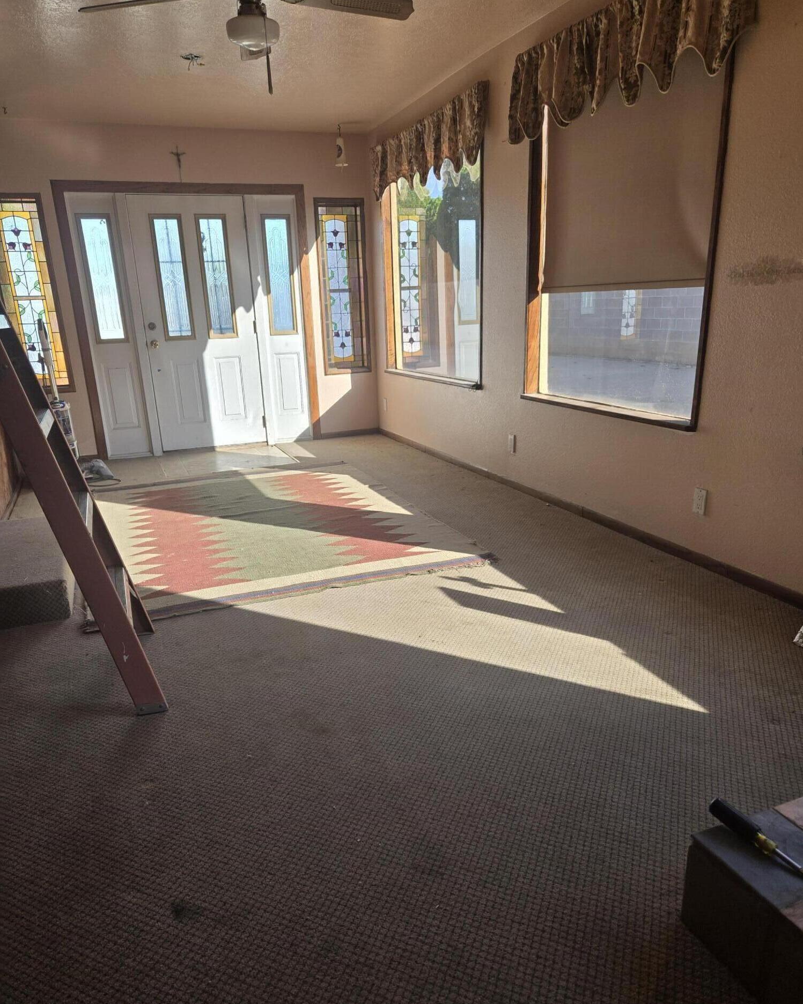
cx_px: 402
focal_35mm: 24
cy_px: 526
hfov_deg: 58.8
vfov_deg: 70.2
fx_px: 713
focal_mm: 5.4
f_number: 1.8
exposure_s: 1/180
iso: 64
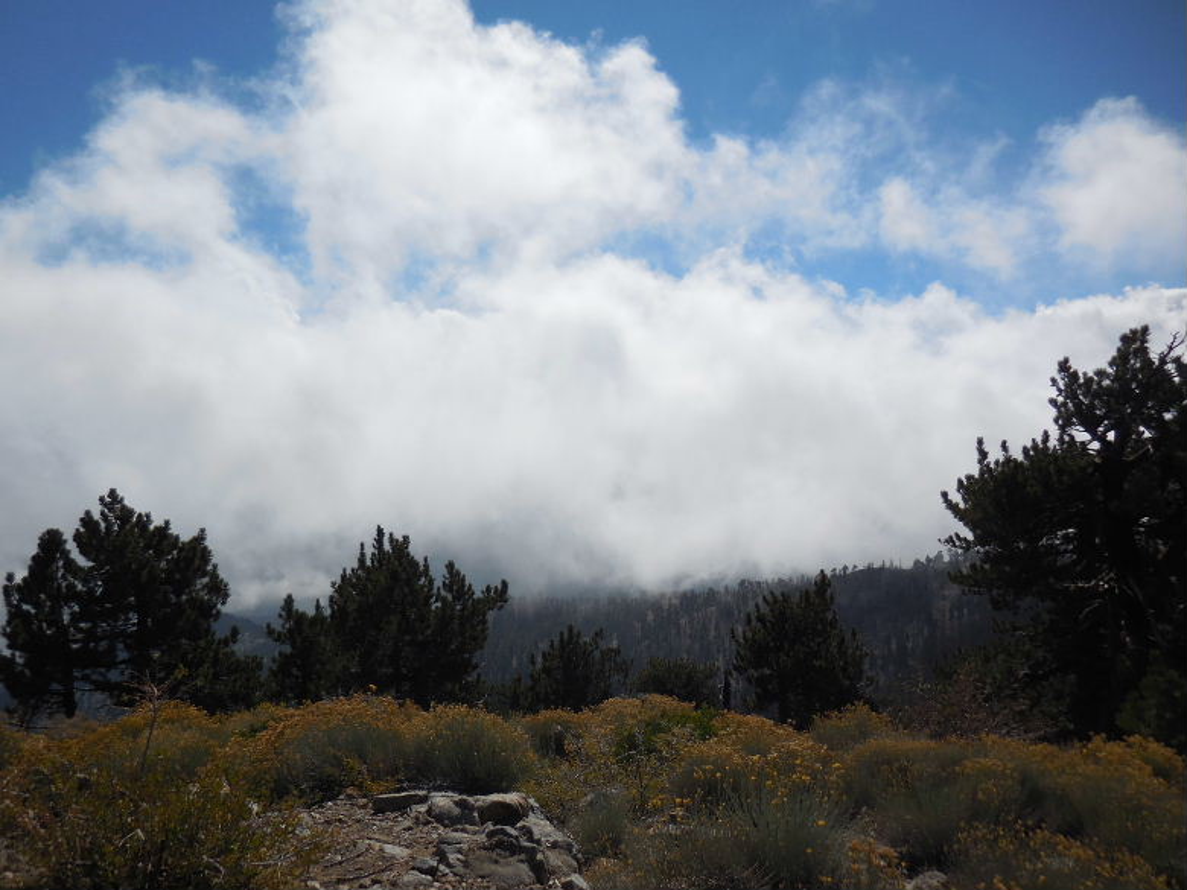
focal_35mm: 28
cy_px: 445
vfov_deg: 49.7
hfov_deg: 63.4
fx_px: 960
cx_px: 594
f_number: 7
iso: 125
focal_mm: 5
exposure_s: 1/1250
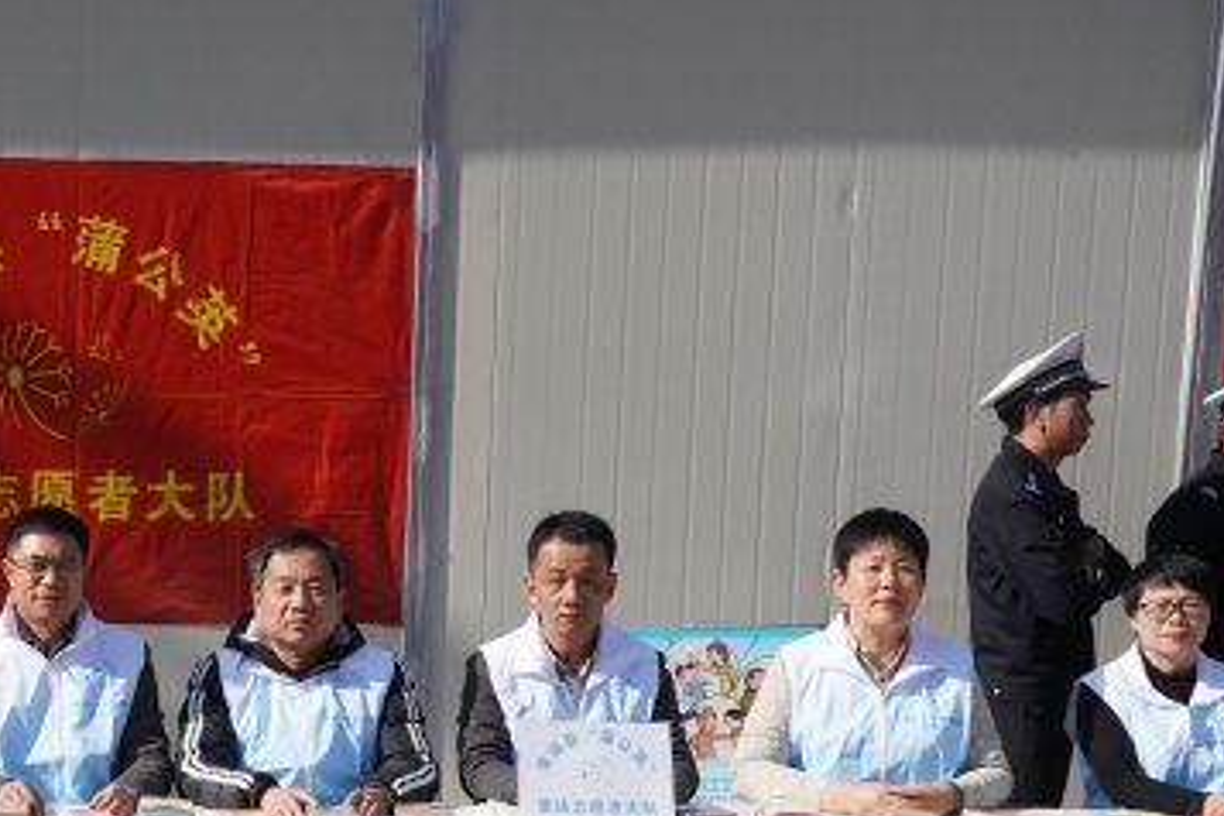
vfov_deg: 16.1
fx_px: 2822
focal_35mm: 83
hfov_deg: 23.7
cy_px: 823
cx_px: 79
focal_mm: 37
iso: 8000
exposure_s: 1/8000
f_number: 11
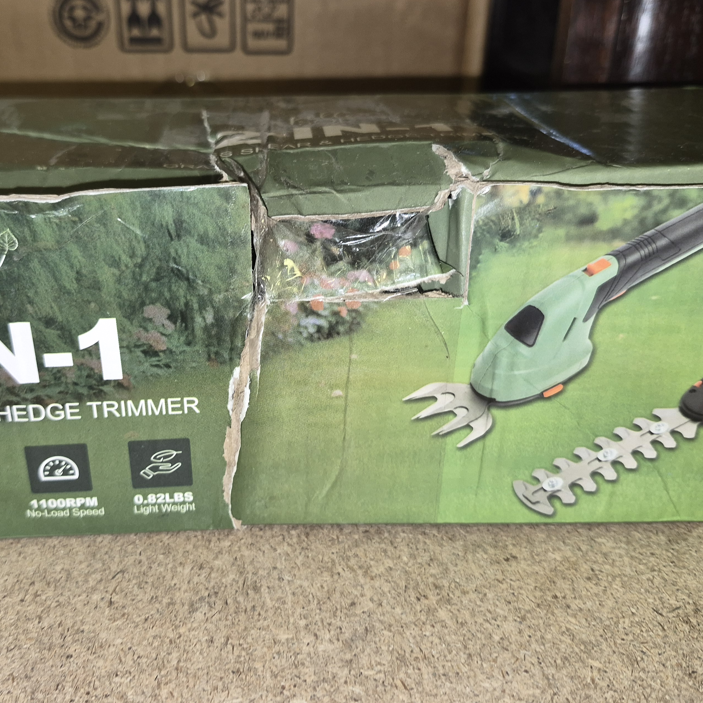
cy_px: 333
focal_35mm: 32
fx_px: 735
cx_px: 282
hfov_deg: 50.8
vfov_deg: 51.1
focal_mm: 5.4
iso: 100
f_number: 1.8
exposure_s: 1/24
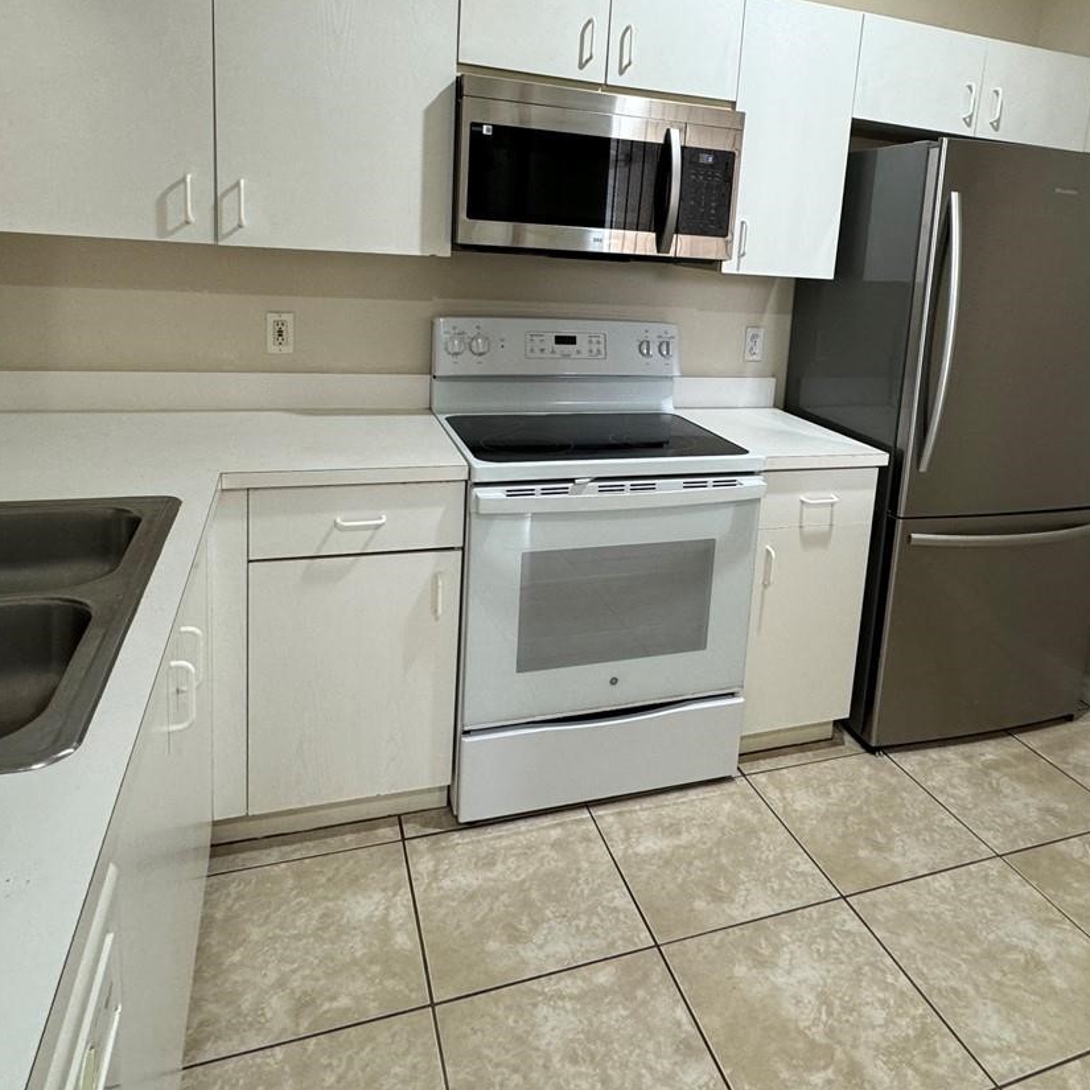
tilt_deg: -9.9
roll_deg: -4.2
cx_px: 620
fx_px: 855
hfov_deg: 64.7
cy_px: 383
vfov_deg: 63.7
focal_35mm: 24
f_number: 2.2
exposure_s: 1/60
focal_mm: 2.22
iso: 160
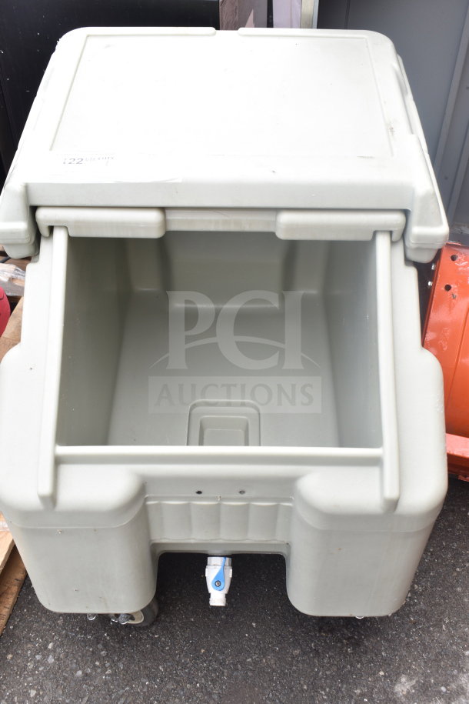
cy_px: 352
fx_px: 821
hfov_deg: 31.9
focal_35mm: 42
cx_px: 234
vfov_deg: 46.4
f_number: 6.3
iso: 200
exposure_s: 1/160
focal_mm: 28
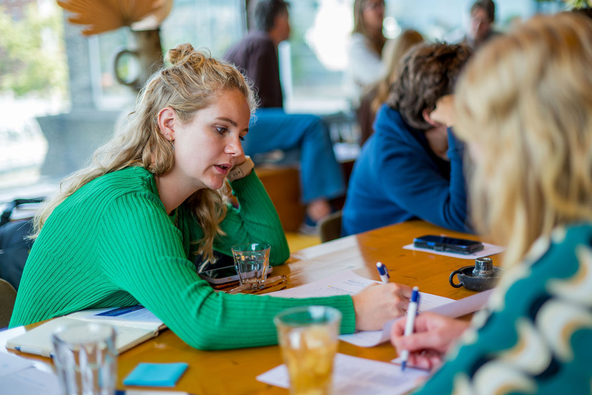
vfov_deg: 25.8
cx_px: 310
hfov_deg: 37.9
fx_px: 863
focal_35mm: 52
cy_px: 188
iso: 320
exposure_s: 1/400
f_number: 1.8
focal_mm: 50
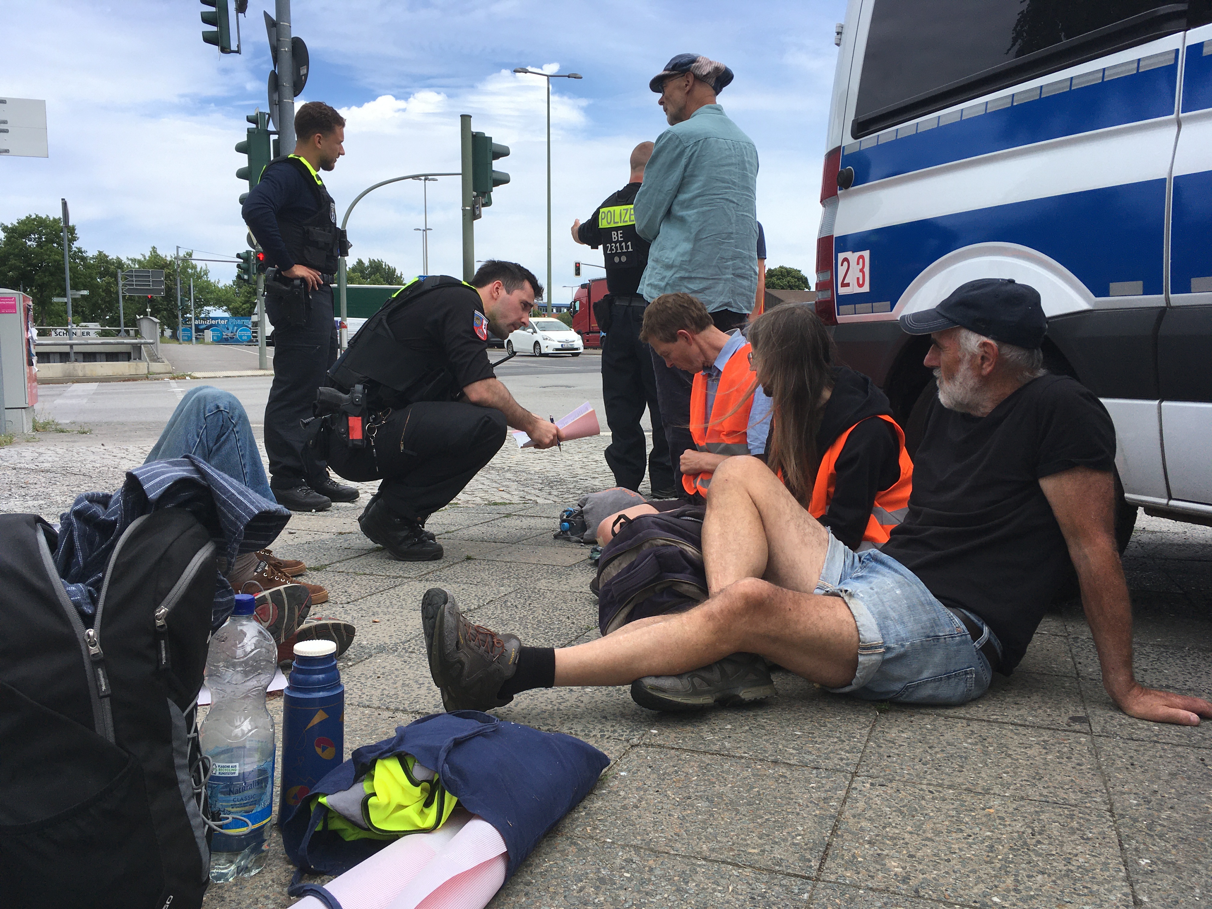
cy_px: 454
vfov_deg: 48.2
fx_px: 1015
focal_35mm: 29
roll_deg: +1.5
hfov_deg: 61.7
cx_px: 606
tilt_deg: -5.3
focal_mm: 4.15
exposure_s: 1/1451
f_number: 2.2
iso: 25
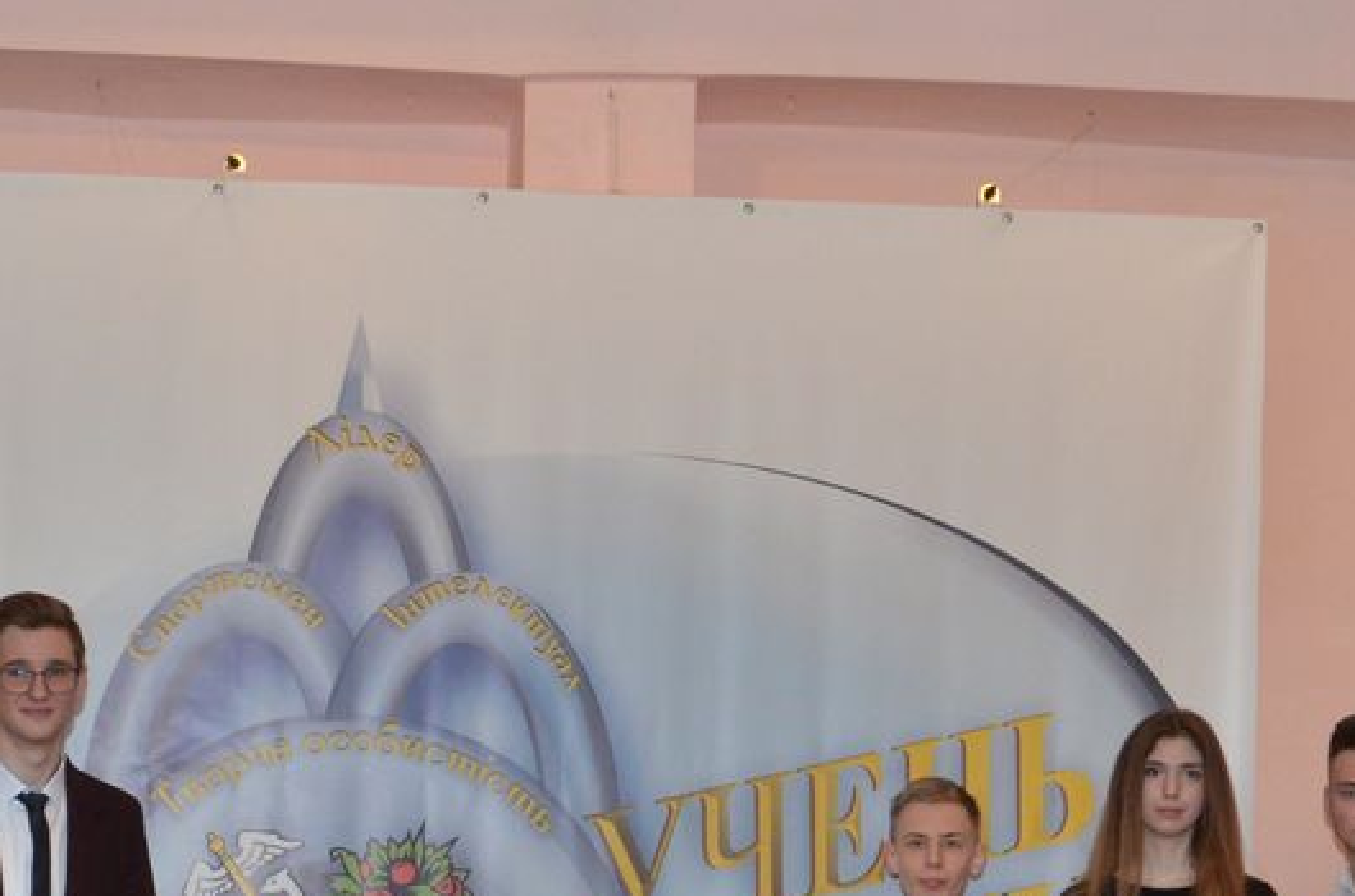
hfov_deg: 20.5
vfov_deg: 13.3
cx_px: 479
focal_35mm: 99
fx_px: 3729
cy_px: 1097
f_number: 8
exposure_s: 1/200
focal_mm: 25
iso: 1000
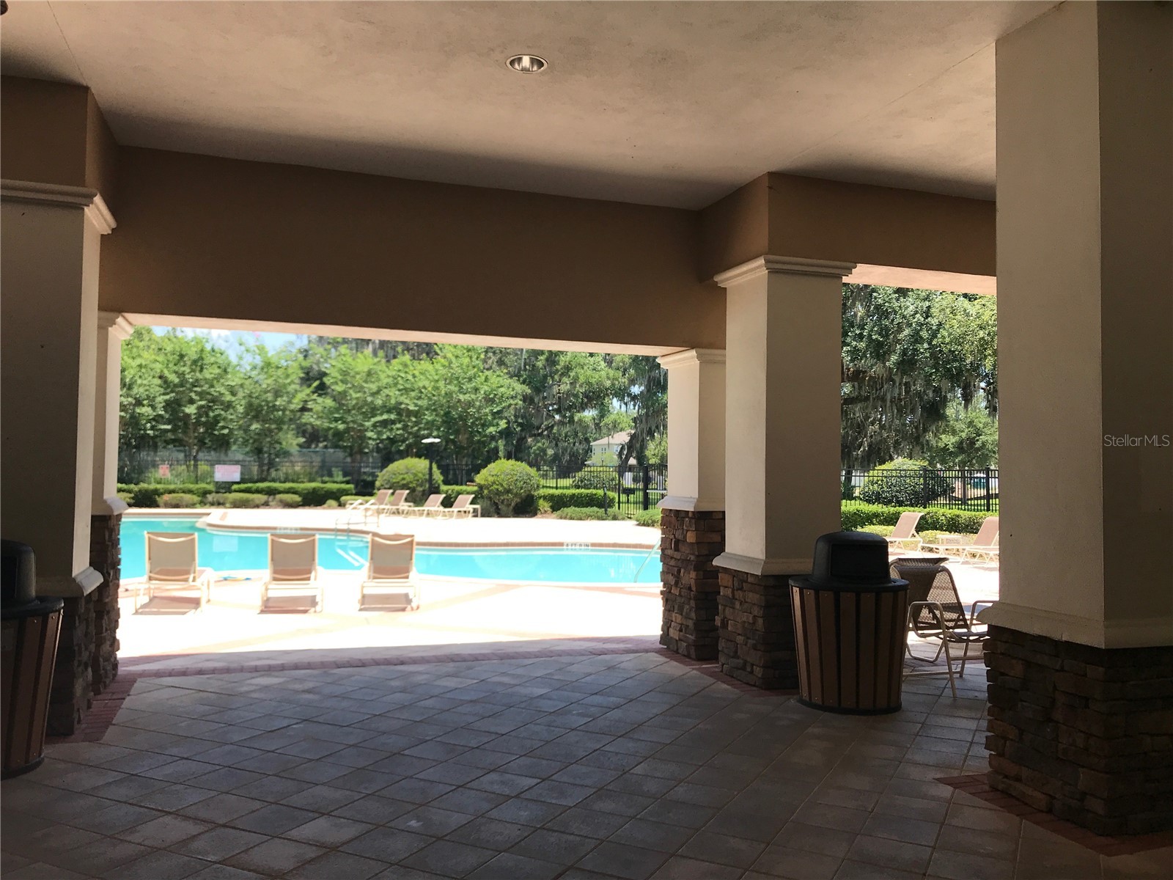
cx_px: 586
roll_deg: -1.0
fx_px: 949
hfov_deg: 63.4
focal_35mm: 28
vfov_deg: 49.7
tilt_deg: +2.9
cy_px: 440
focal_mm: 3.99
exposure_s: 1/958
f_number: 1.8
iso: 20
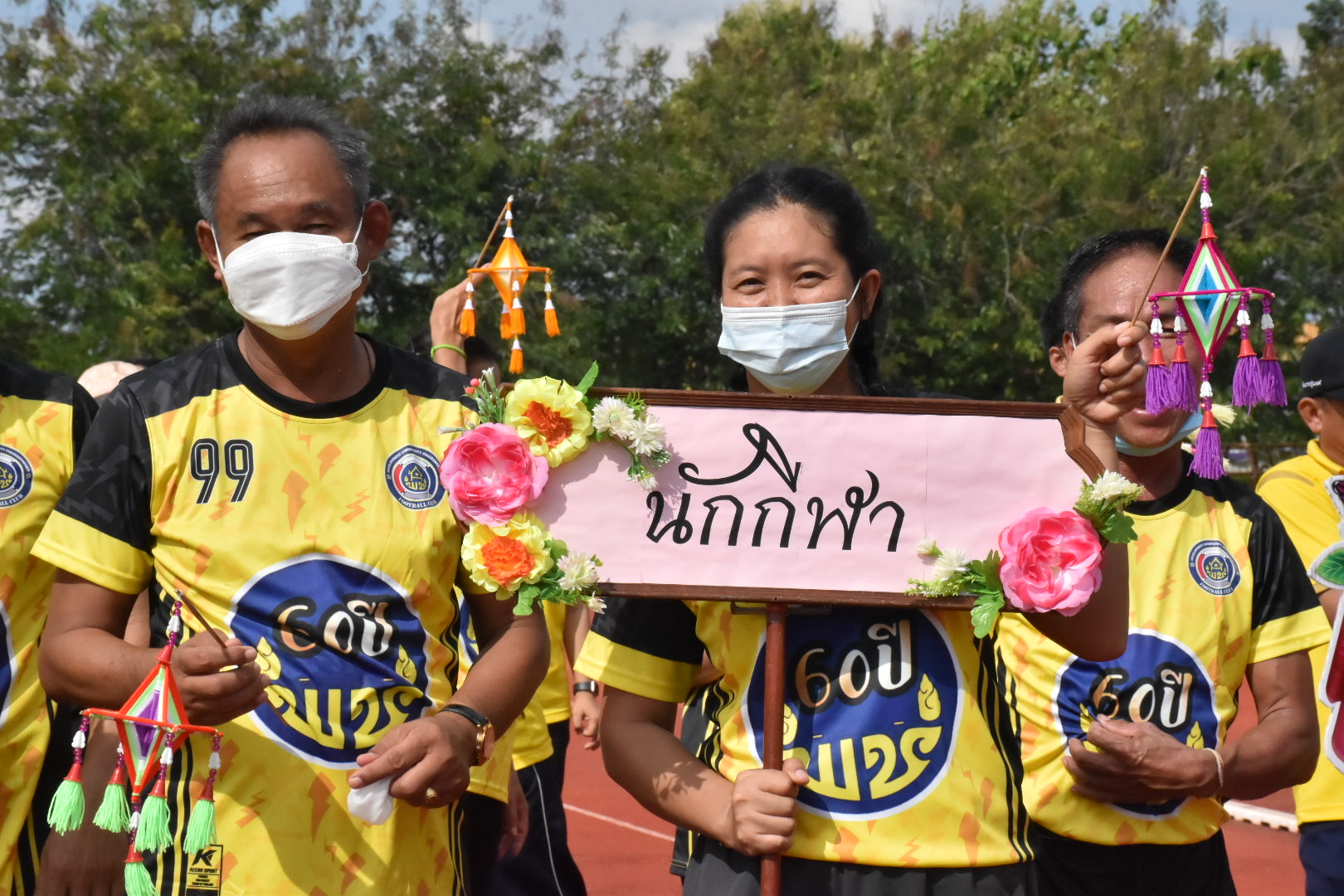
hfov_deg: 19.5
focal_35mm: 105
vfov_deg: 13.0
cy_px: 448
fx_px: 3920
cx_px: 672
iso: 2000
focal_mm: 70
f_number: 16
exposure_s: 1/4000
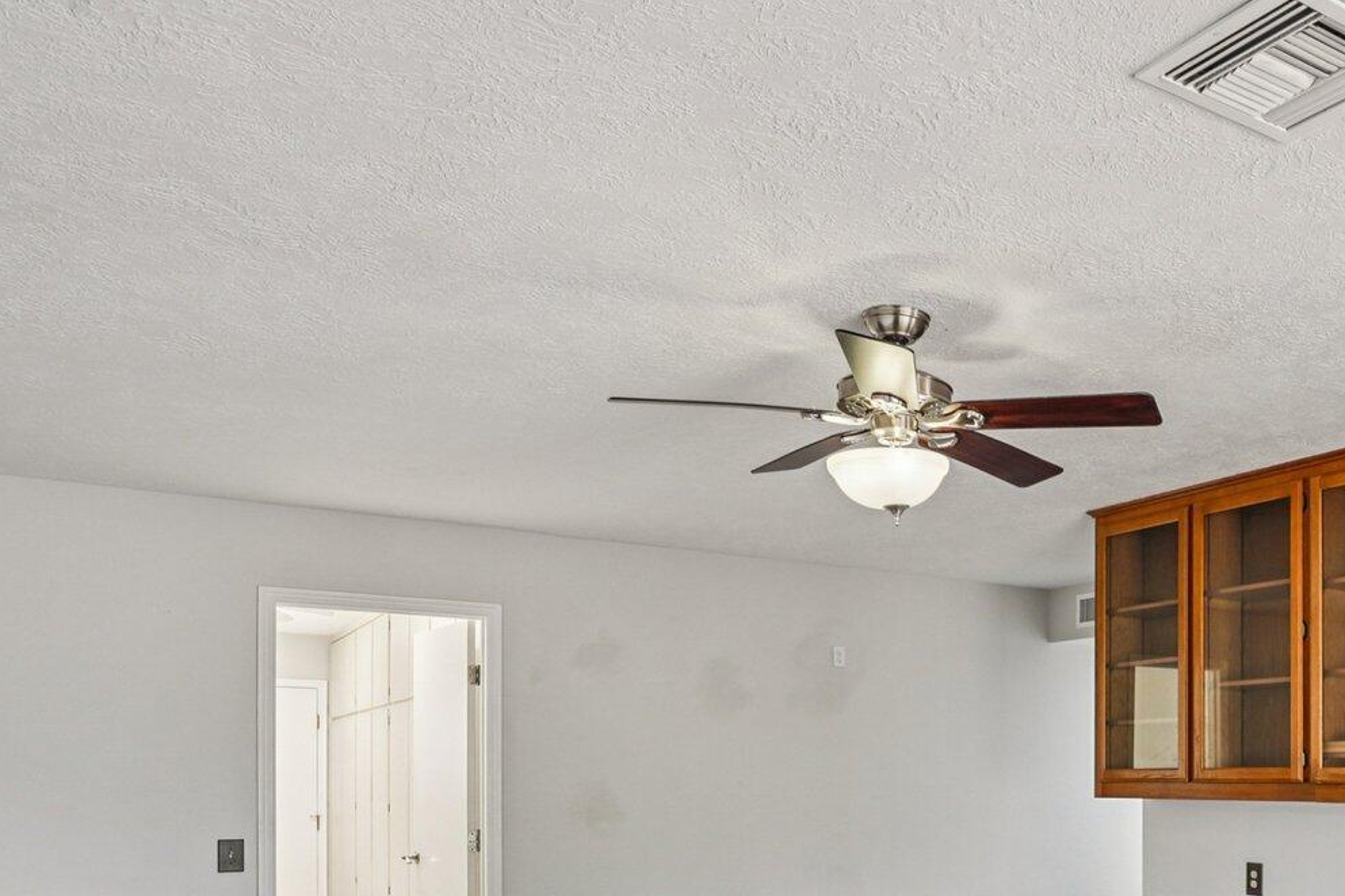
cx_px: 1173
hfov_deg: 51.5
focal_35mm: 33
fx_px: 1233
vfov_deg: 37.3
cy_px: 813
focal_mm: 16
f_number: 8
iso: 400
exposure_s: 1/6
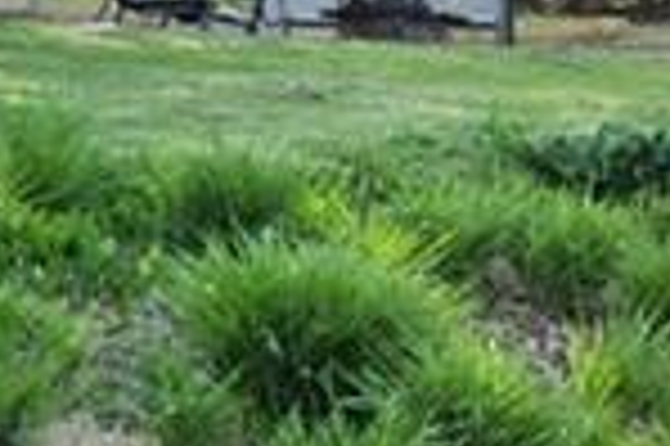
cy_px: 338
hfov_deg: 7.2
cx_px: 2041
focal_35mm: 255
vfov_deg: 5.4
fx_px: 4741
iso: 125
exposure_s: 1/160
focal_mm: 37
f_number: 8
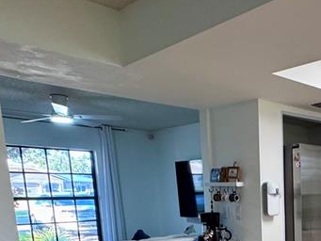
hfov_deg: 39.3
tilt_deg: -11.8
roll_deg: +0.2
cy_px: 263
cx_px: 324
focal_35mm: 42
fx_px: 390
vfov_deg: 30.8
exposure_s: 1/120
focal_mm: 2.22
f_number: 2.2
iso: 250
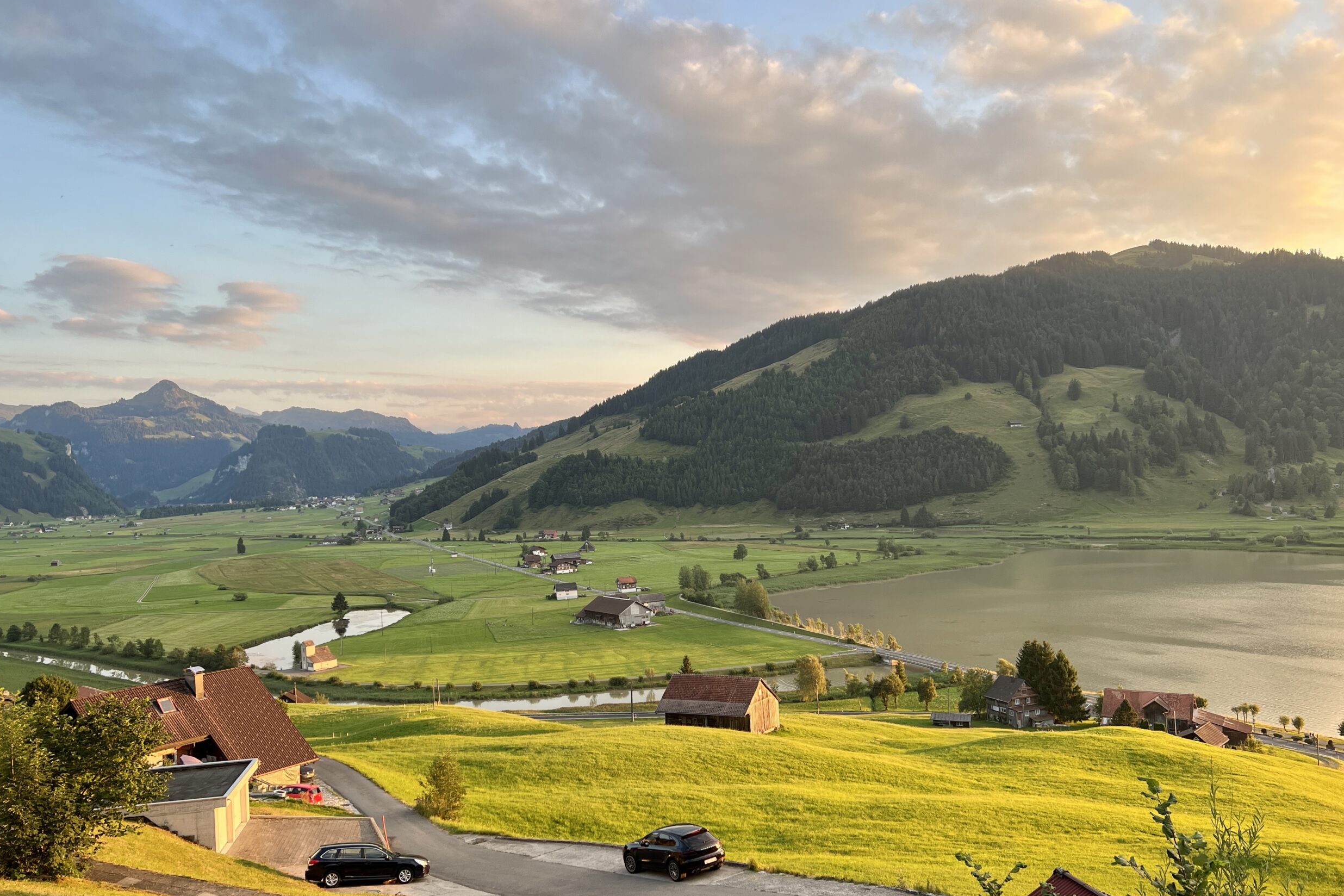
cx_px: 665
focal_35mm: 28
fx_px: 1045
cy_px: 470
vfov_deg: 46.4
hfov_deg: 65.5
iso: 50
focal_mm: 5.7
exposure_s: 1/404
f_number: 1.5
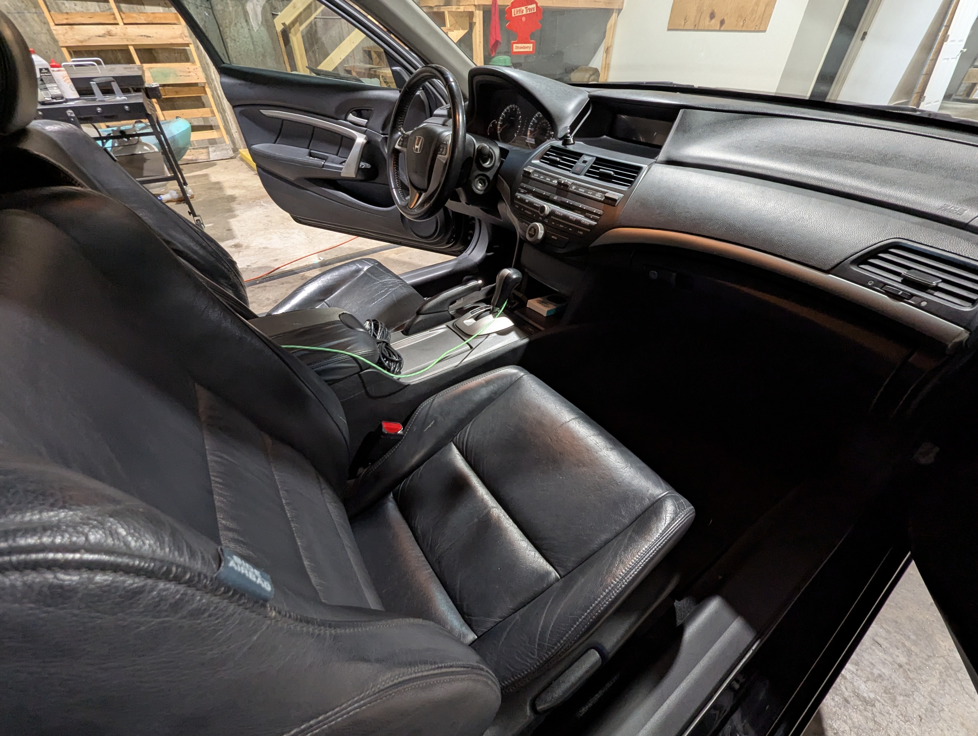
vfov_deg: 90.1
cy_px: 368
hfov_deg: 106.1
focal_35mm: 13
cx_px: 489
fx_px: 368
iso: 263
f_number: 2.2
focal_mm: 1.95
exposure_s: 1/24
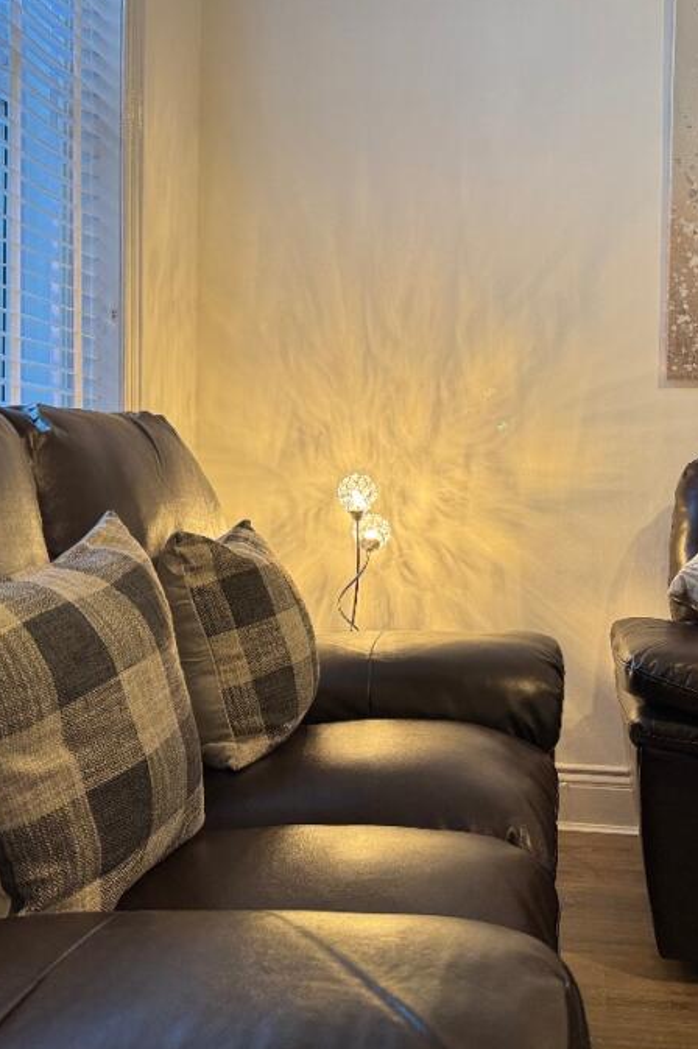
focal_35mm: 38
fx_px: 1106
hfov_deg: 34.9
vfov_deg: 50.6
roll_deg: -0.7
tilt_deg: -0.4
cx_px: 430
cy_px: 463
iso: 200
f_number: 1.78
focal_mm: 6.76
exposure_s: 1/100
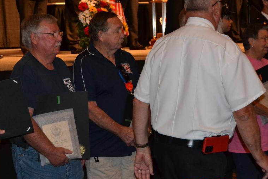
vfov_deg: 15.1
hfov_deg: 22.5
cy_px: 82
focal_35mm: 91
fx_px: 675
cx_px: 125
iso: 3200
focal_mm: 45
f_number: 5.3
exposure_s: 1/60
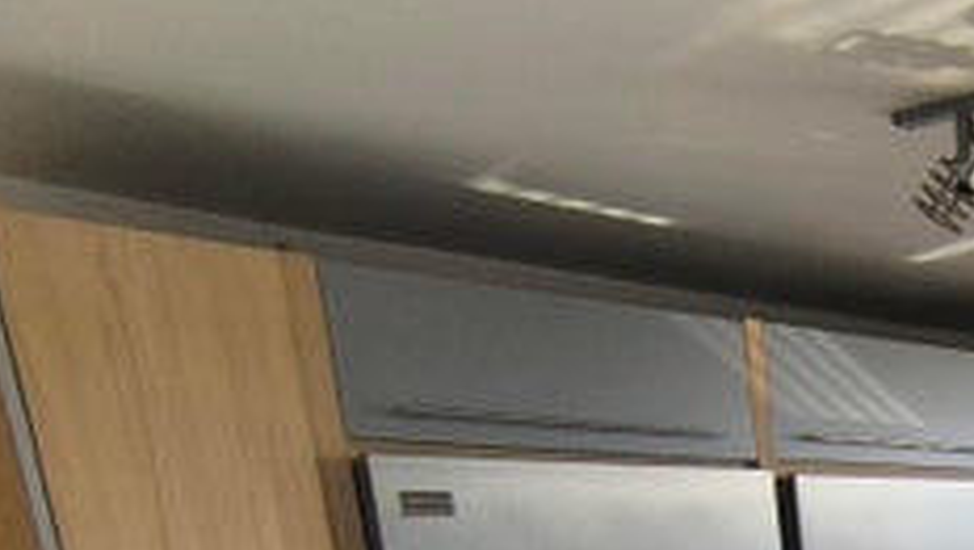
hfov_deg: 33.2
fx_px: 1241
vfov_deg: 20.3
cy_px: 894
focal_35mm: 48
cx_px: 1226
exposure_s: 1/99.9
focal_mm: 1.65
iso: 50
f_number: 2.2
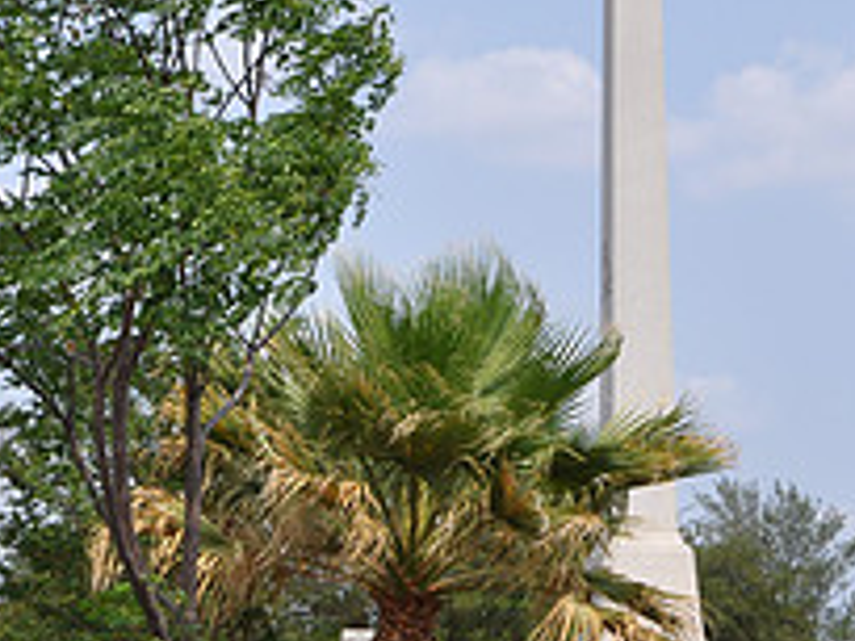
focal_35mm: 123
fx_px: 3038
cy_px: 760
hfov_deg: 15.8
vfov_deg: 11.8
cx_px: 80
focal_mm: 30
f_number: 9
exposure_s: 1/320
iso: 200
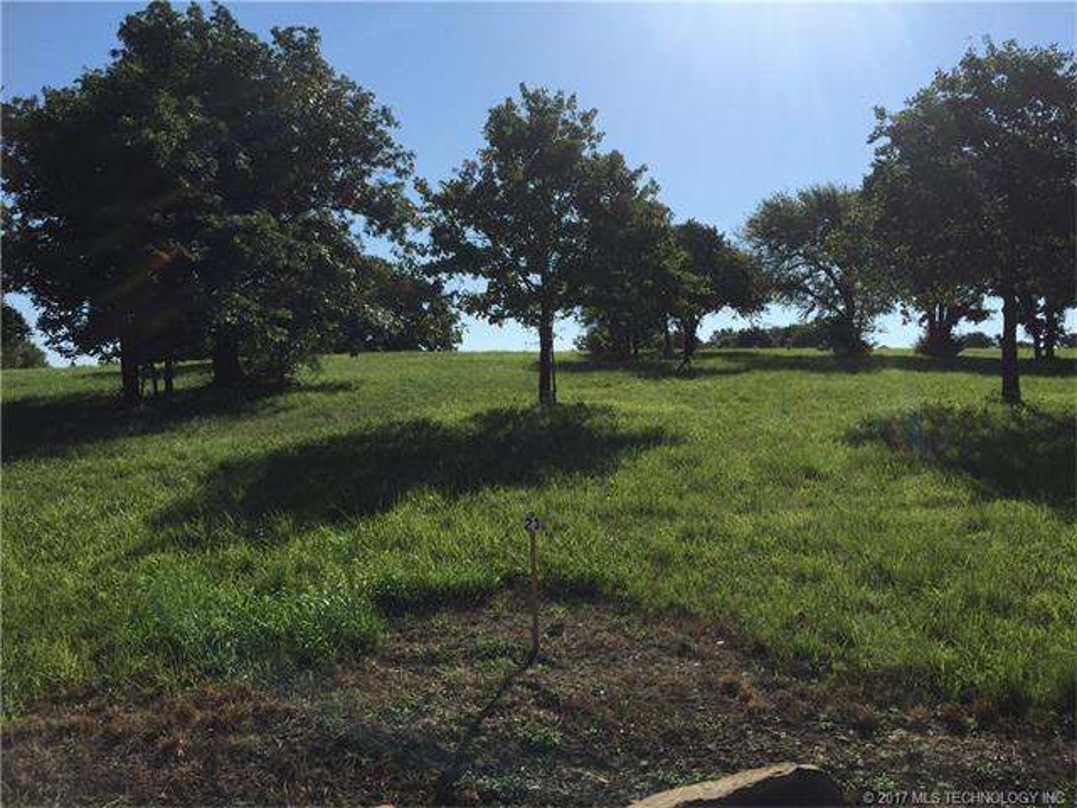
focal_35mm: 29
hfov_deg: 61.7
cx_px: 538
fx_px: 902
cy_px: 404
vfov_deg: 48.2
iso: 32
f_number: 2.2
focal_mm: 4.15
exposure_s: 1/3300
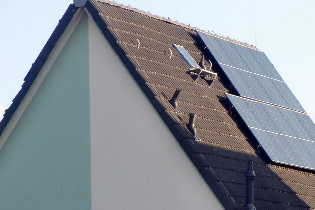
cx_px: 203
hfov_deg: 6.5
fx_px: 2765
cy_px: 173
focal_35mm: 316
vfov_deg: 4.3
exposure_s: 1/200
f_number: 5.2
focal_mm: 35.7
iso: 64
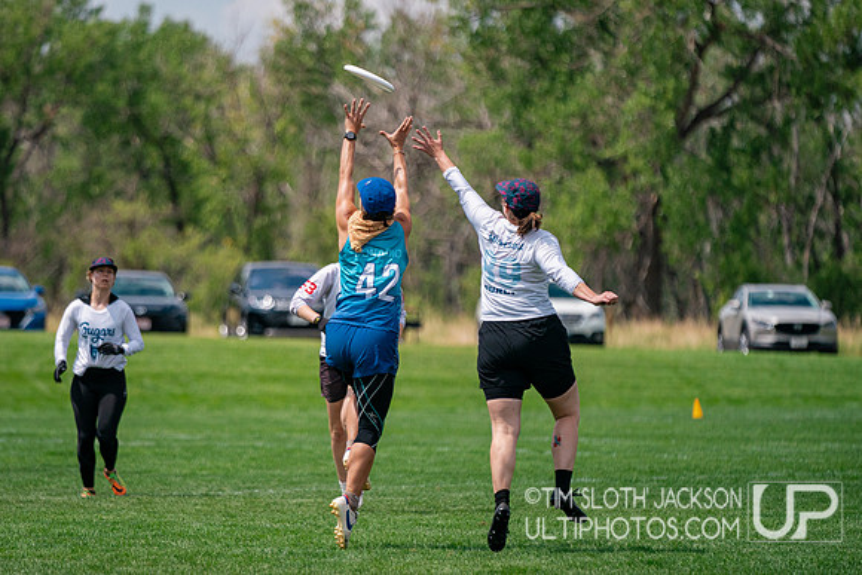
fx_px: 5946
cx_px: 331
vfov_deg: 5.5
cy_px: 336
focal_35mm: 248
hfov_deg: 8.3
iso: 640
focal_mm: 200
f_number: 2.8
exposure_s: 1/16000
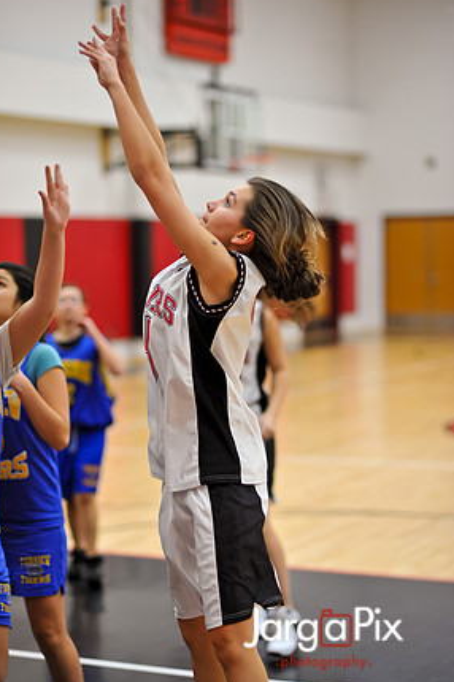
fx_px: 1686
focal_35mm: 89
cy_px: 335
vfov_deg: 22.9
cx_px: 220
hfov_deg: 15.3
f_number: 2
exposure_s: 1/500
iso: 1600
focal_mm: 85
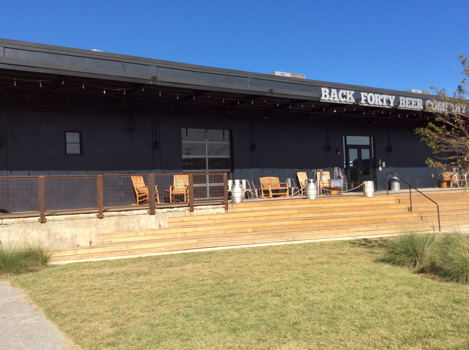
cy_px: 175
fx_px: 433
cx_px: 234
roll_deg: +3.3
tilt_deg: +2.7
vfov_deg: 44.1
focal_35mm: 32
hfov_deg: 56.9
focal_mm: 3.3
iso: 32
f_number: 2.4
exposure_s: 1/1244
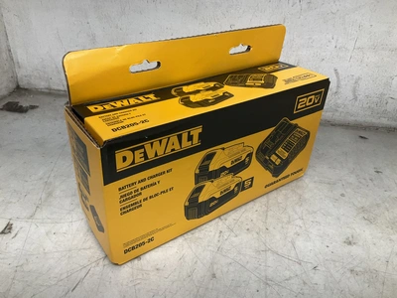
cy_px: 149
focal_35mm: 29
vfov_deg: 48.2
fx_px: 333
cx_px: 198
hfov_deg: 61.7
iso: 40
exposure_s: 1/120
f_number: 1.8
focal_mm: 3
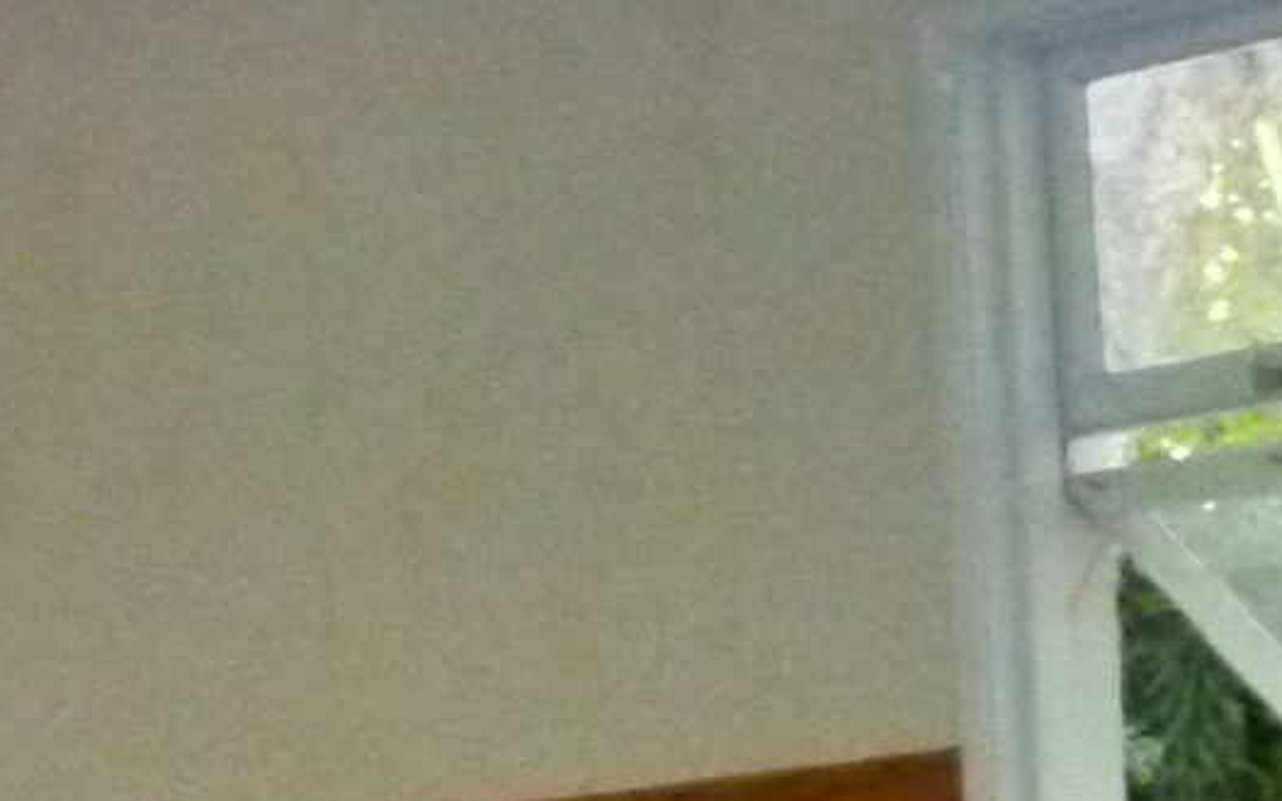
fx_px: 7547
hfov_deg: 8.8
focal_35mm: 216
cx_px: -1772
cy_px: 951
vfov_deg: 6.0
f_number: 3.2
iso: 1000
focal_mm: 7.6
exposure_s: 1/80
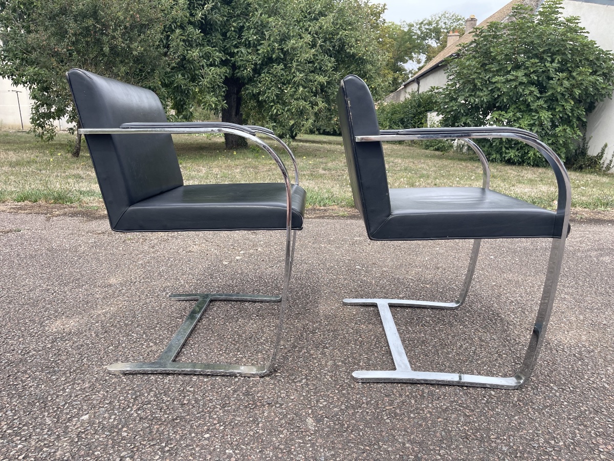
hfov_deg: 69.4
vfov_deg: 54.9
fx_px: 443
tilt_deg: -14.5
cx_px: 307
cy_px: 230
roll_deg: -1.2
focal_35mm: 25
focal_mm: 5.1
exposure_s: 1/1087
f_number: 1.6
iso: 32
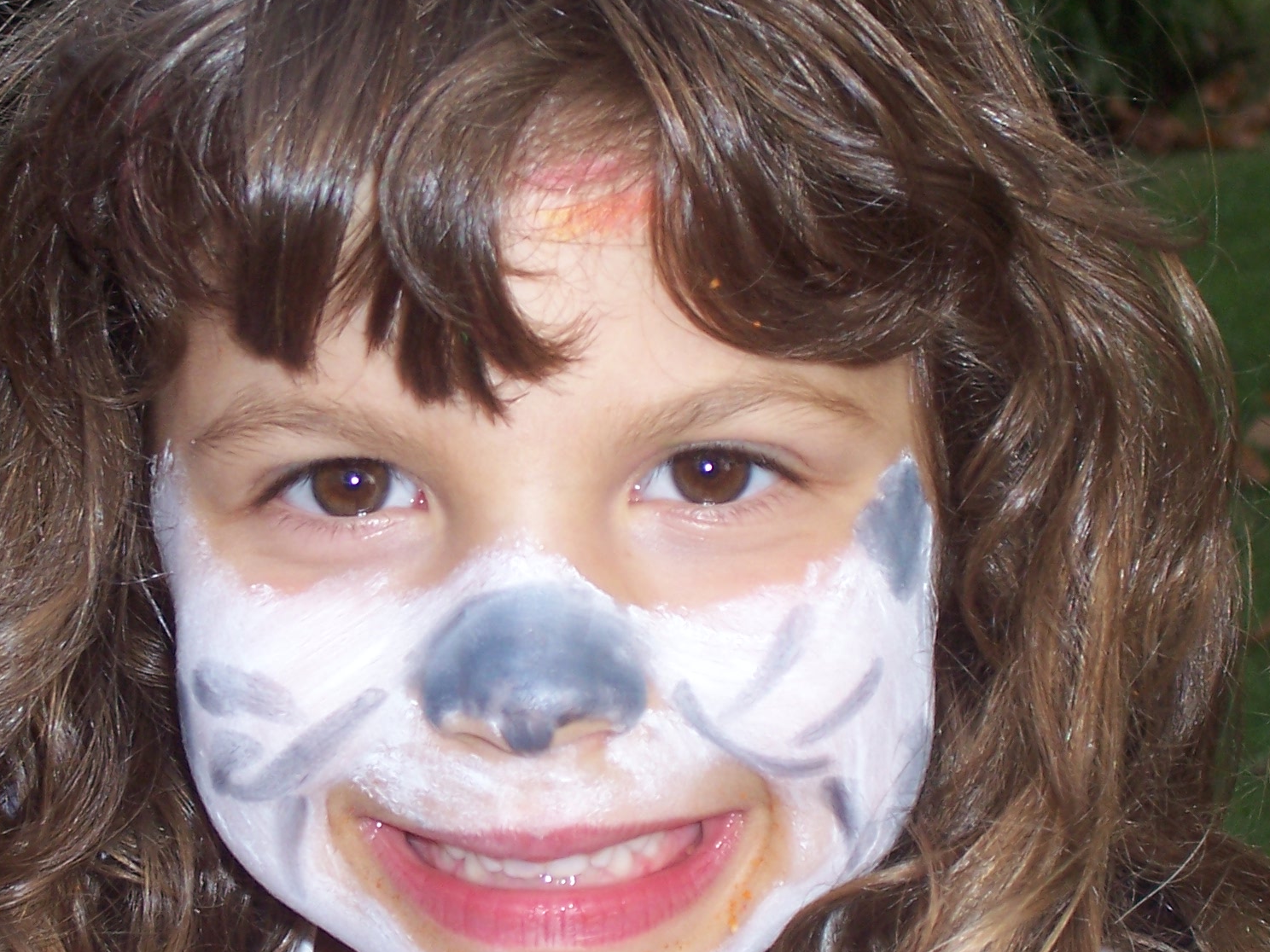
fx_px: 4659
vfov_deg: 11.7
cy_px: 560
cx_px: 532
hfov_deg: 15.5
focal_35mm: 127
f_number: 4.1
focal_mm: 13.5
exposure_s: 1/90
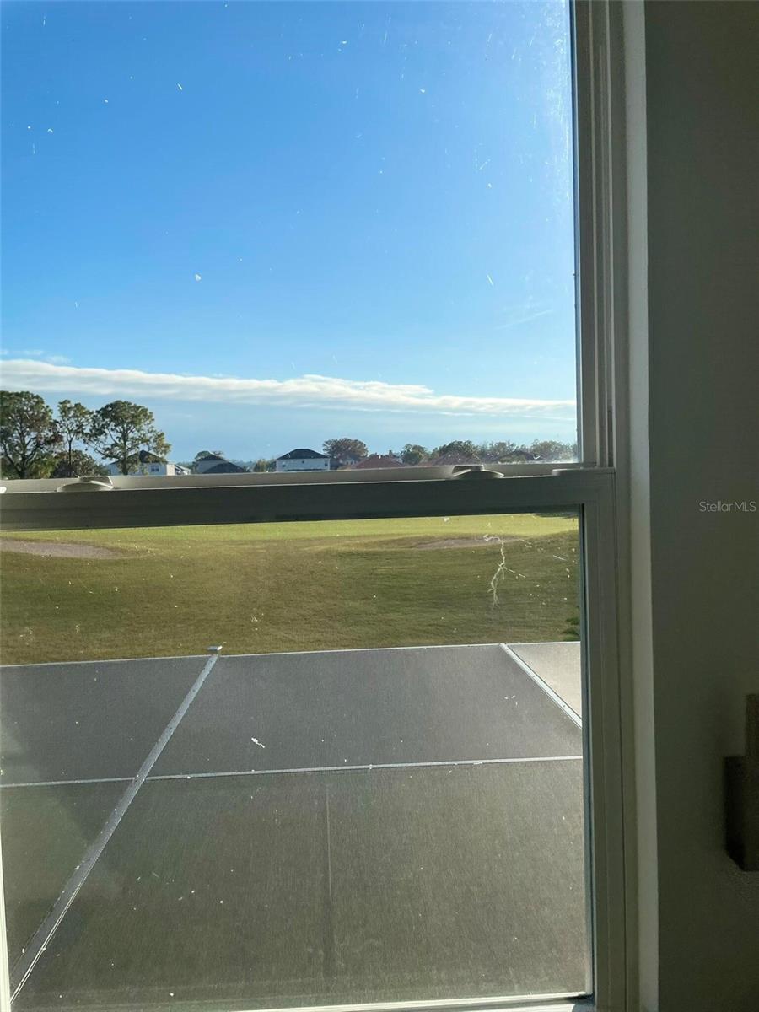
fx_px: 760
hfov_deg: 53.1
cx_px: 380
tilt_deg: -2.6
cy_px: 506
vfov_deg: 67.3
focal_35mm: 26
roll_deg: -0.3
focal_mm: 4.2
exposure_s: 1/6135
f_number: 1.6
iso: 50
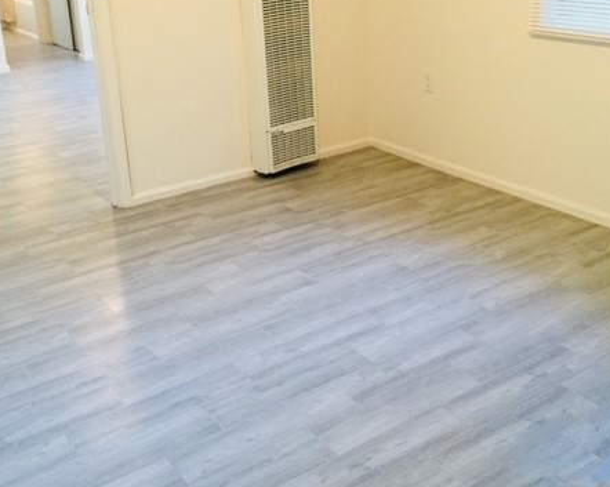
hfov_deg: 44.8
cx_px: 286
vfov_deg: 36.1
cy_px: 167
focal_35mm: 41
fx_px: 740
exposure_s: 1/30
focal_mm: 4.15
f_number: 2.2
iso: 160
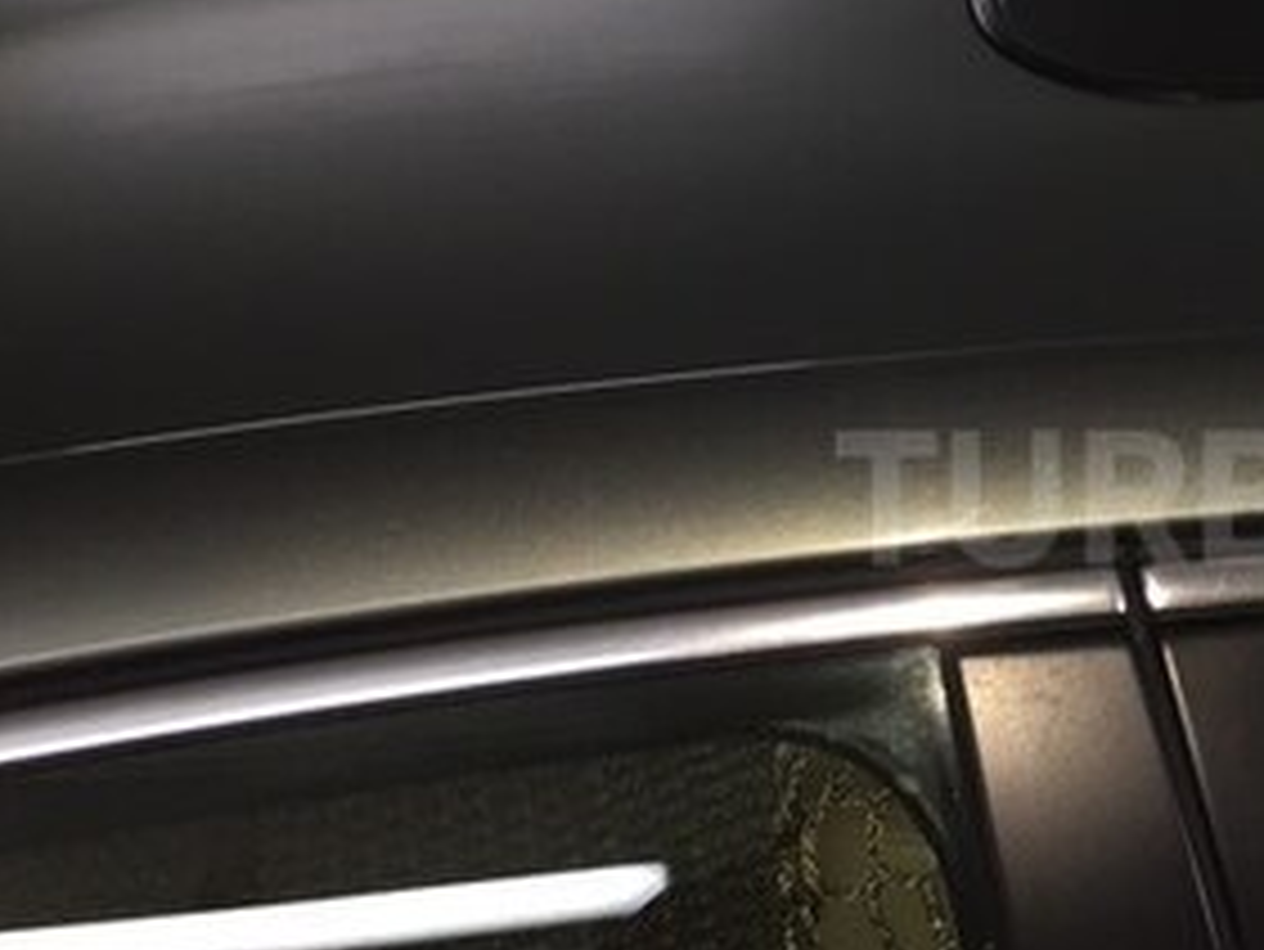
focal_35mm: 68
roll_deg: +1.2
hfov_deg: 26.8
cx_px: 1295
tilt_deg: -30.8
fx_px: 2484
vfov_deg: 21.6
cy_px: 498
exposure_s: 1/33
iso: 64
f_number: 2.2
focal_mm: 4.15
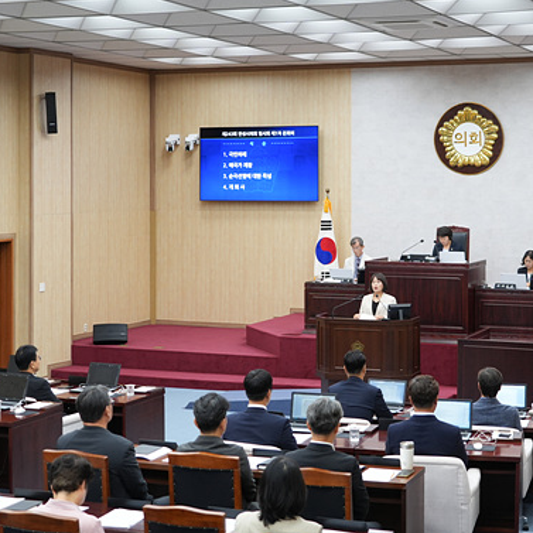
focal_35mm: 65
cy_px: 289
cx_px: 320
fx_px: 1132
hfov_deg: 26.4
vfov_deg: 26.5
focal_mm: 45
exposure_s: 1/50
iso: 640
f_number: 4.5
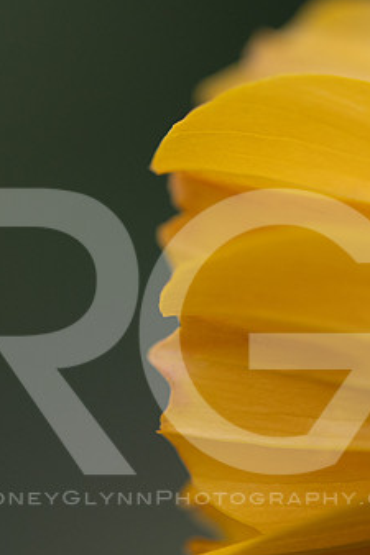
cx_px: 244
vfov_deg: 8.8
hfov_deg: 5.9
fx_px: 3611
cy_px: 318
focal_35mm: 234
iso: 800
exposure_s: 1/500
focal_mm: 100
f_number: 2.8
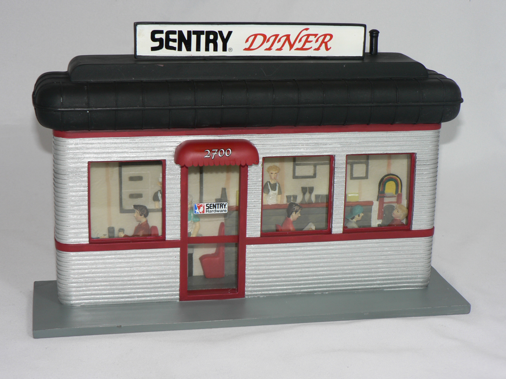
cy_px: 190
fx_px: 994
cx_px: 253
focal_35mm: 68
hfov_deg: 28.6
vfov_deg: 21.6
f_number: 3.2
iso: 80
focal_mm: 11.4
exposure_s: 1/60
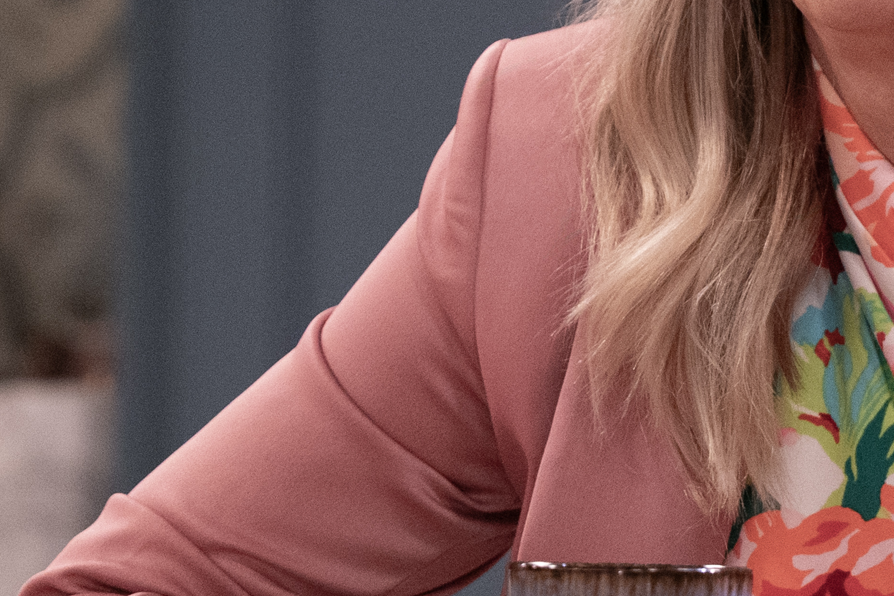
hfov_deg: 3.2
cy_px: 82
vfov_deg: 2.1
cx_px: 879
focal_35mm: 640
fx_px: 15892
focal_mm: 200
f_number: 4
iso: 5000
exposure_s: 1/160
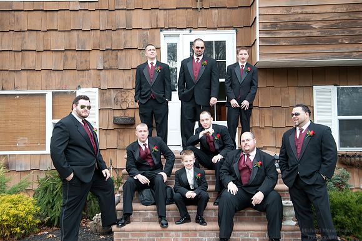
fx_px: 422
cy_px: 120
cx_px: 181
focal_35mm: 42
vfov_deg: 31.9
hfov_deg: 46.4
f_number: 7.1
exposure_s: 1/100
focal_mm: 42
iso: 640
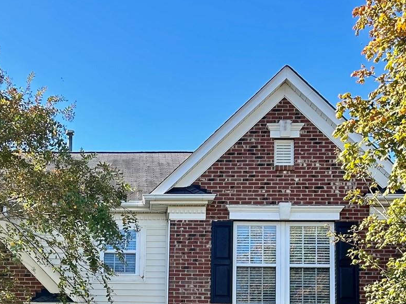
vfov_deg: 20.6
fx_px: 797
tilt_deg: +8.4
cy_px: 334
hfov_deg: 27.9
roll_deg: -1.1
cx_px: 77
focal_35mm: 68
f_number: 1.5
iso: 50
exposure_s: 1/982
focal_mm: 5.7
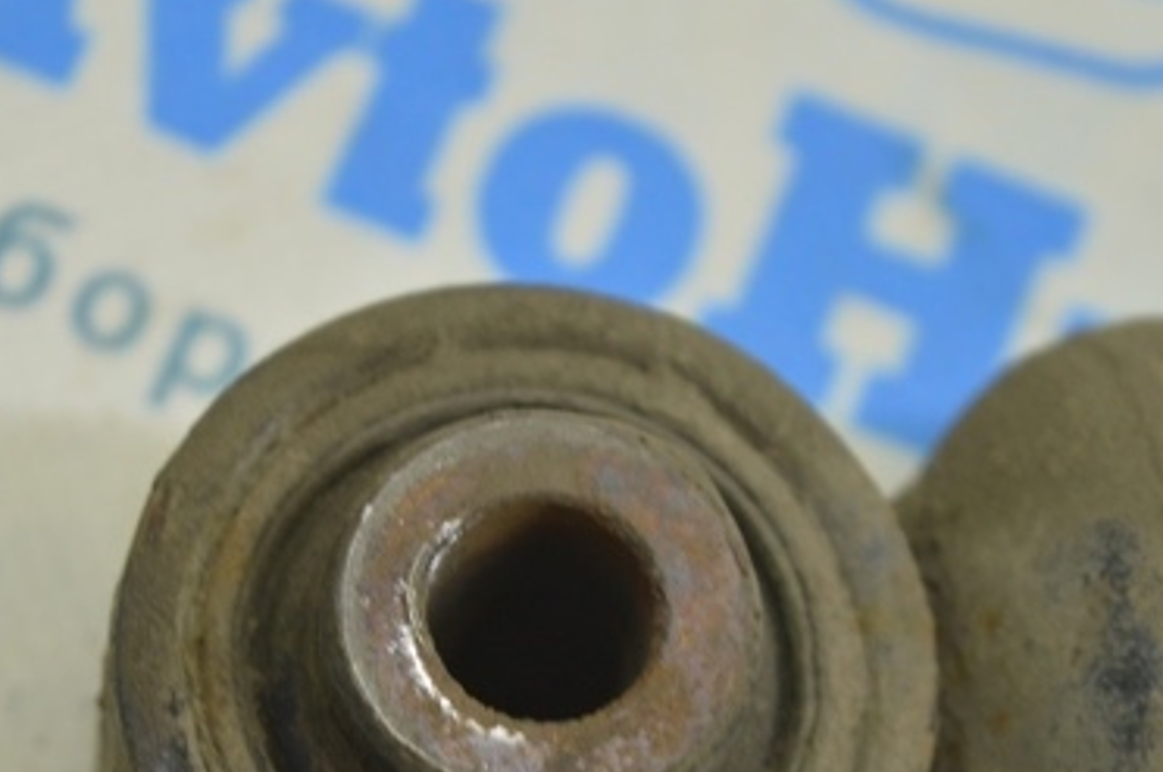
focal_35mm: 142
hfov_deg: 14.5
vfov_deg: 9.6
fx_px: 4577
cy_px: 570
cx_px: 410
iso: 400
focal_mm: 55
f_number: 5.6
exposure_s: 1/20
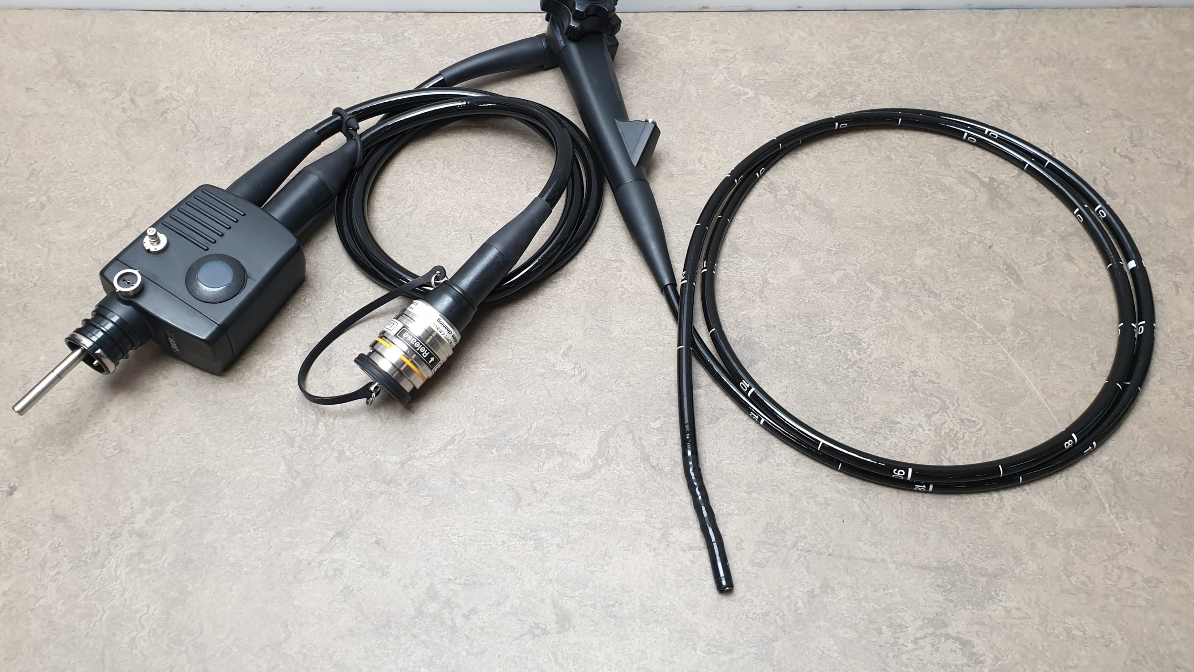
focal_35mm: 29
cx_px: 589
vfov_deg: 40.0
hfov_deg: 66.1
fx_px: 918
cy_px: 260
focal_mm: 4.3
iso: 100
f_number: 2.4
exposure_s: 1/50
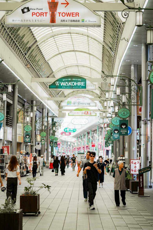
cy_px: 115
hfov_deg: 13.0
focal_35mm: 105
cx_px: 76
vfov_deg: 19.5
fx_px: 669
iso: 160
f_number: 4
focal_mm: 105
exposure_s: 1/160
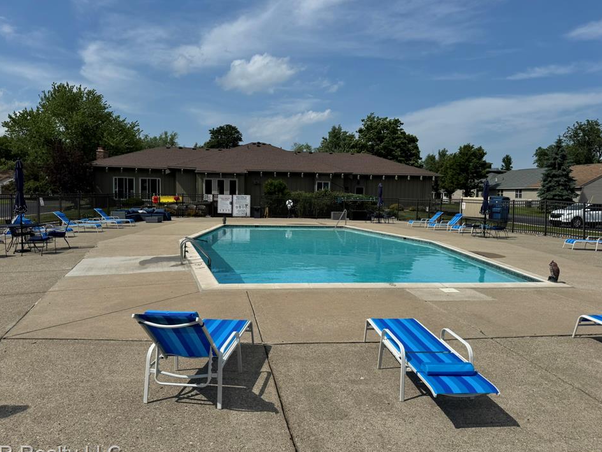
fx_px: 452
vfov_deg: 53.1
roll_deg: -1.5
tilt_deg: -4.0
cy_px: 224
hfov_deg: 67.3
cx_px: 292
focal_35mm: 26
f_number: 1.78
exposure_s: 1/7937
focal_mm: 6.76
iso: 80
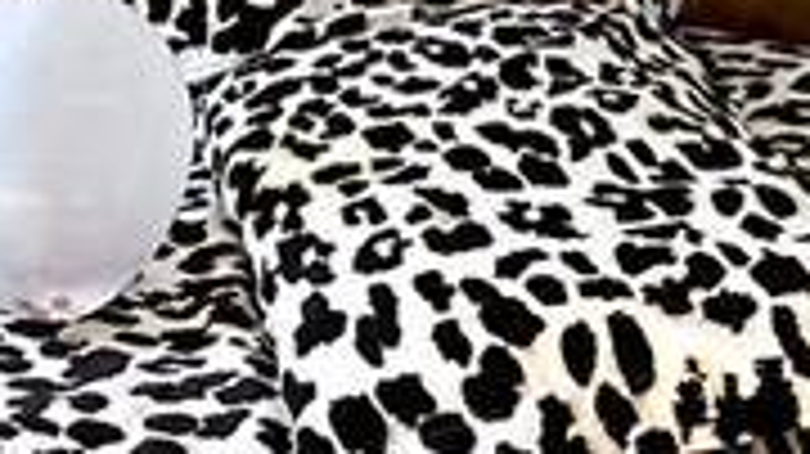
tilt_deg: -0.2
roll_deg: -0.1
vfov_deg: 8.4
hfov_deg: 17.5
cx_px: 567
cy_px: -912
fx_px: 2619
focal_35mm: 122
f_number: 2.2
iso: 160
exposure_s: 1/99
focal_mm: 2.22
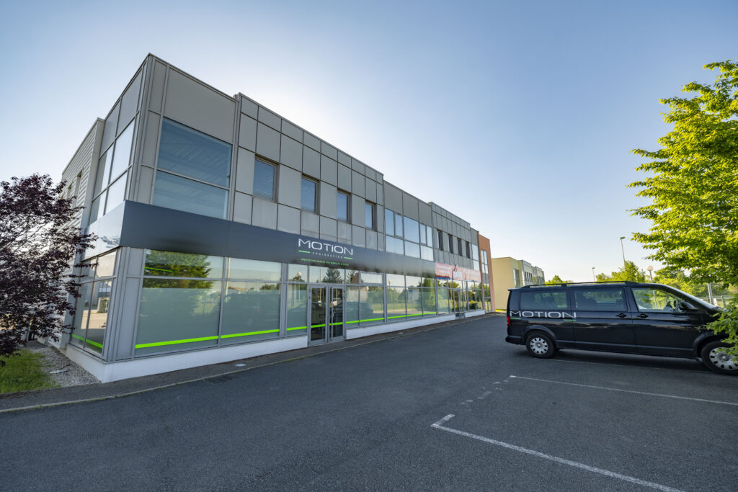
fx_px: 287
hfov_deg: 104.2
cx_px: 369
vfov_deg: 81.2
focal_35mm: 14
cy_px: 246
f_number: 5.6
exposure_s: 1/250
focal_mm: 14
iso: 100
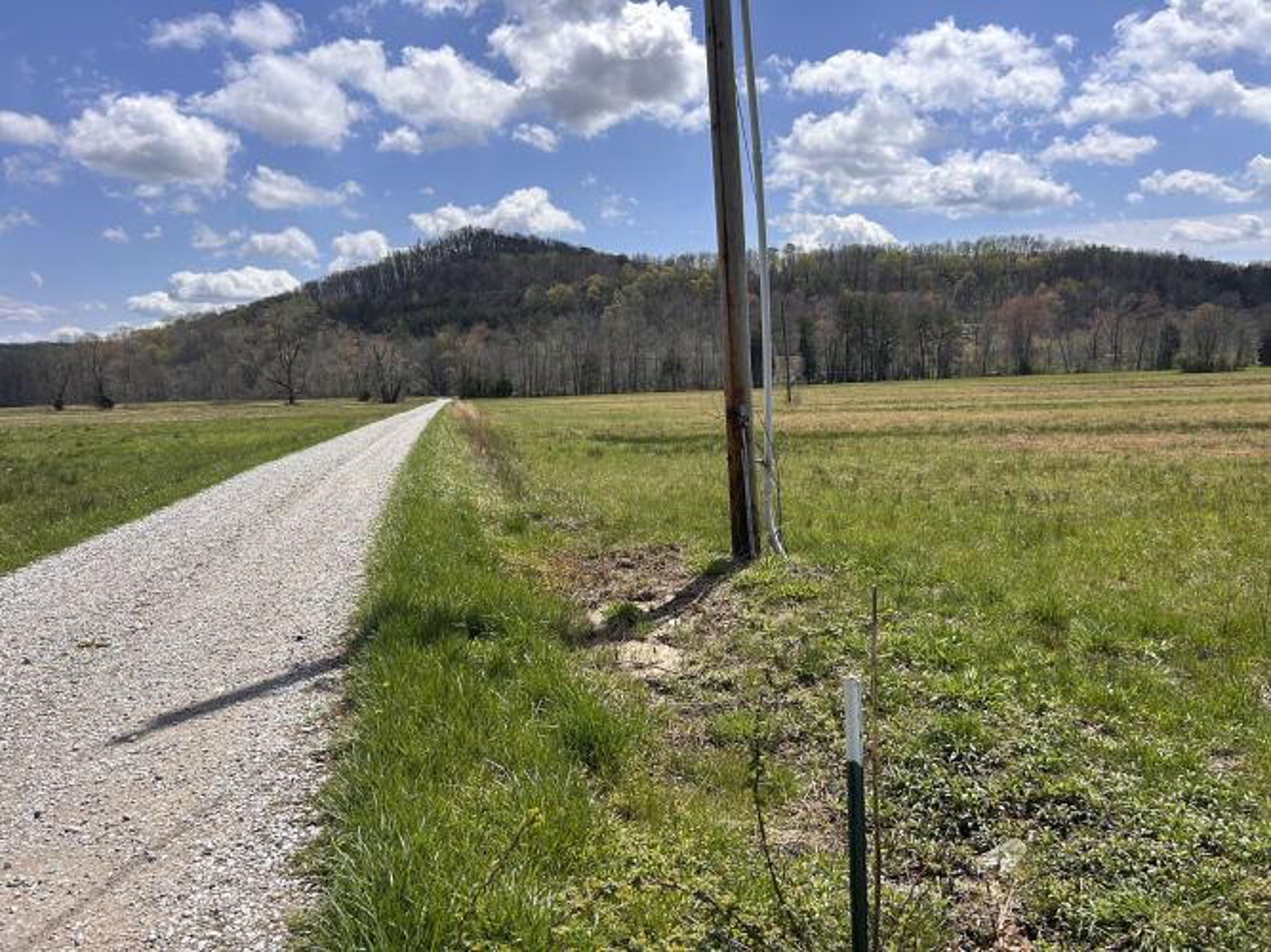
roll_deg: +1.5
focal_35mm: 26
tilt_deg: -6.6
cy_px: 476
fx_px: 954
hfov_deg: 67.3
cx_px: 636
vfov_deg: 53.0
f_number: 1.5
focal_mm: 5.7
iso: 50
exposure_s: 1/5587
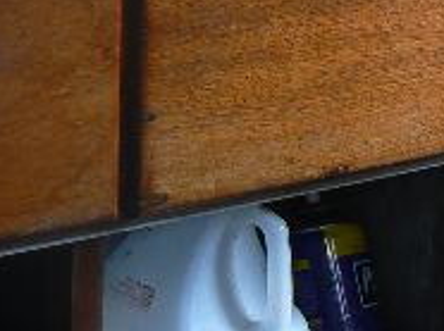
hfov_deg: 15.9
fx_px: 1588
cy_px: -164
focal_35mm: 124
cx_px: 167
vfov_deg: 11.4
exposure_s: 1/40
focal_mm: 6
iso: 80
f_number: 2.8
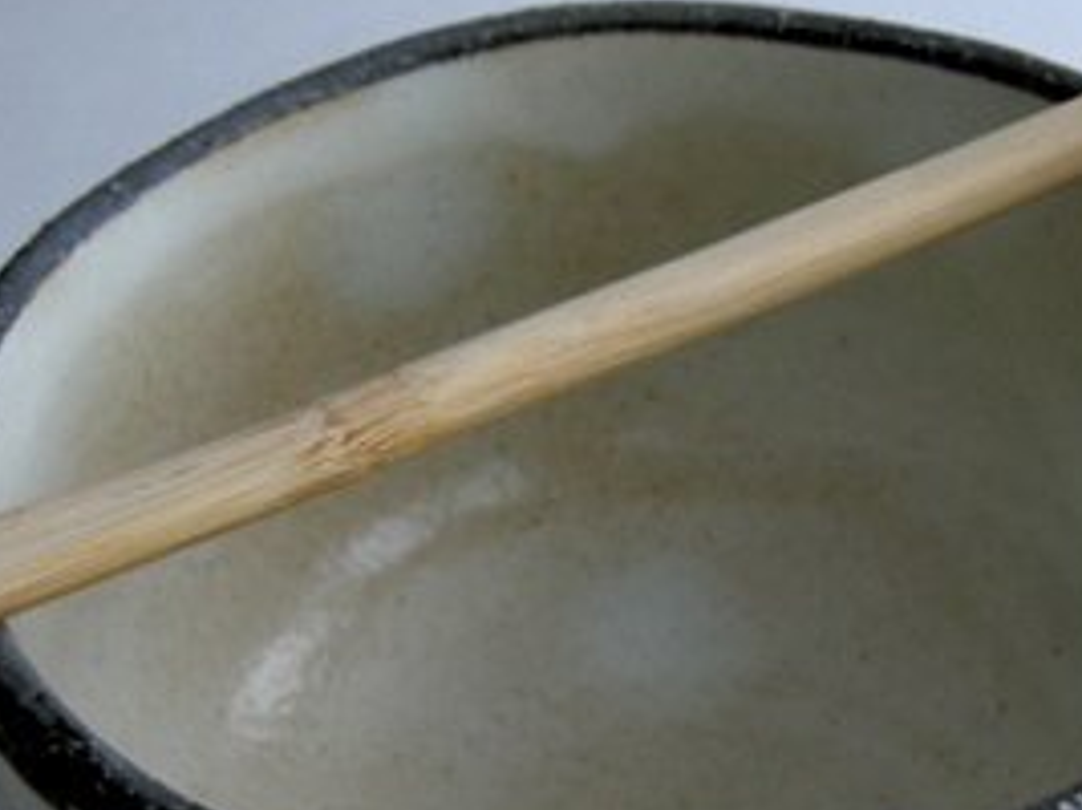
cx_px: 685
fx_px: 3281
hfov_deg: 18.7
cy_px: 514
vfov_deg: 14.1
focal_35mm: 105
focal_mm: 7.5
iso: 70
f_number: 2.7
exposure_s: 1/61.5
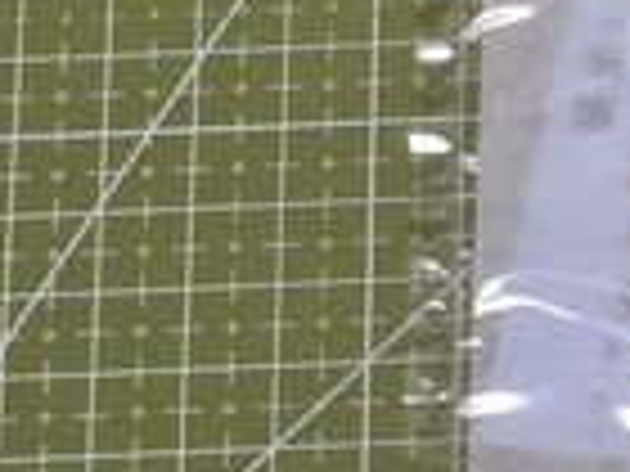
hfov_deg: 5.0
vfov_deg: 3.8
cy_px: -321
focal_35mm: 384
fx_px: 6989
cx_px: 1516
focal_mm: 7.9
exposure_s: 1/120
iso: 250
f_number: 2.4
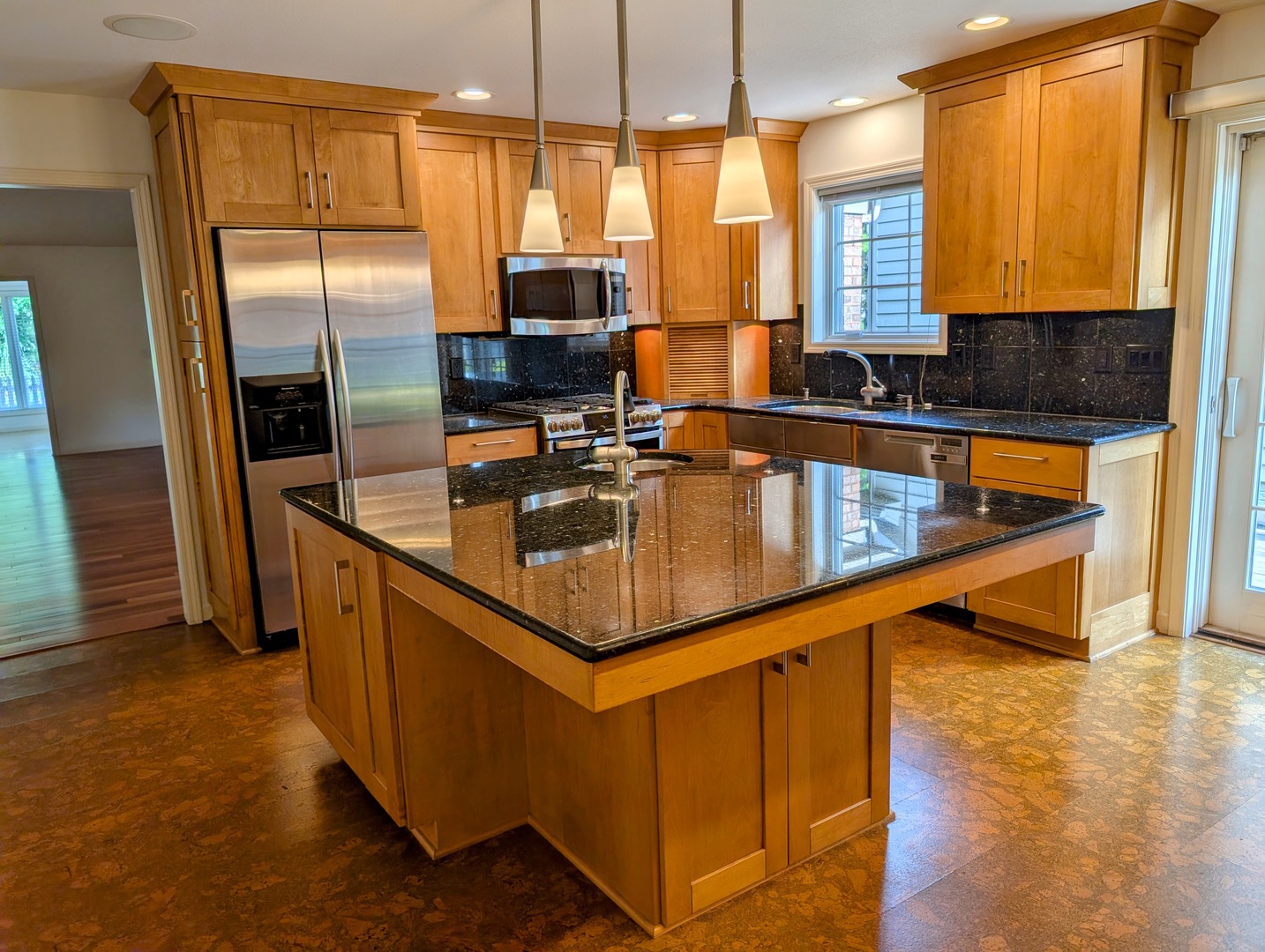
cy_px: 476
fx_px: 878
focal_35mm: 24
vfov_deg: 56.9
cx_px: 632
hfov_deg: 71.5
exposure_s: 1/416
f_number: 1.68
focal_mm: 6.9
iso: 26
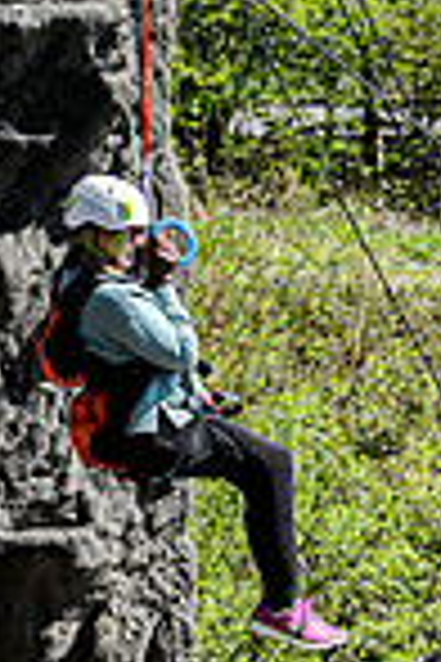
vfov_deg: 9.6
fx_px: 3932
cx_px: 124
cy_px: 464
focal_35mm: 214
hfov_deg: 6.4
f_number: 5
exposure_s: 1/400
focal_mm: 70
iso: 125
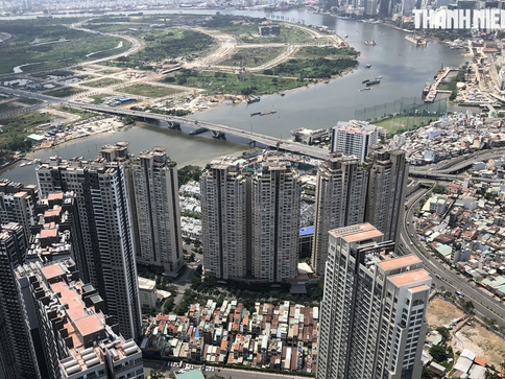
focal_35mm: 37
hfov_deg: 49.7
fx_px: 540
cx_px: 195
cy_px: 241
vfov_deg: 38.4
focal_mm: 4
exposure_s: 1/2525
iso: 20
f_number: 1.8
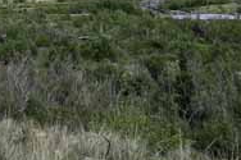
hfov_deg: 13.9
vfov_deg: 10.3
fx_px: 856
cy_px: -80
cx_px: -219
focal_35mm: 128
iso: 64
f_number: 5.6
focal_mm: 30
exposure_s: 1/400
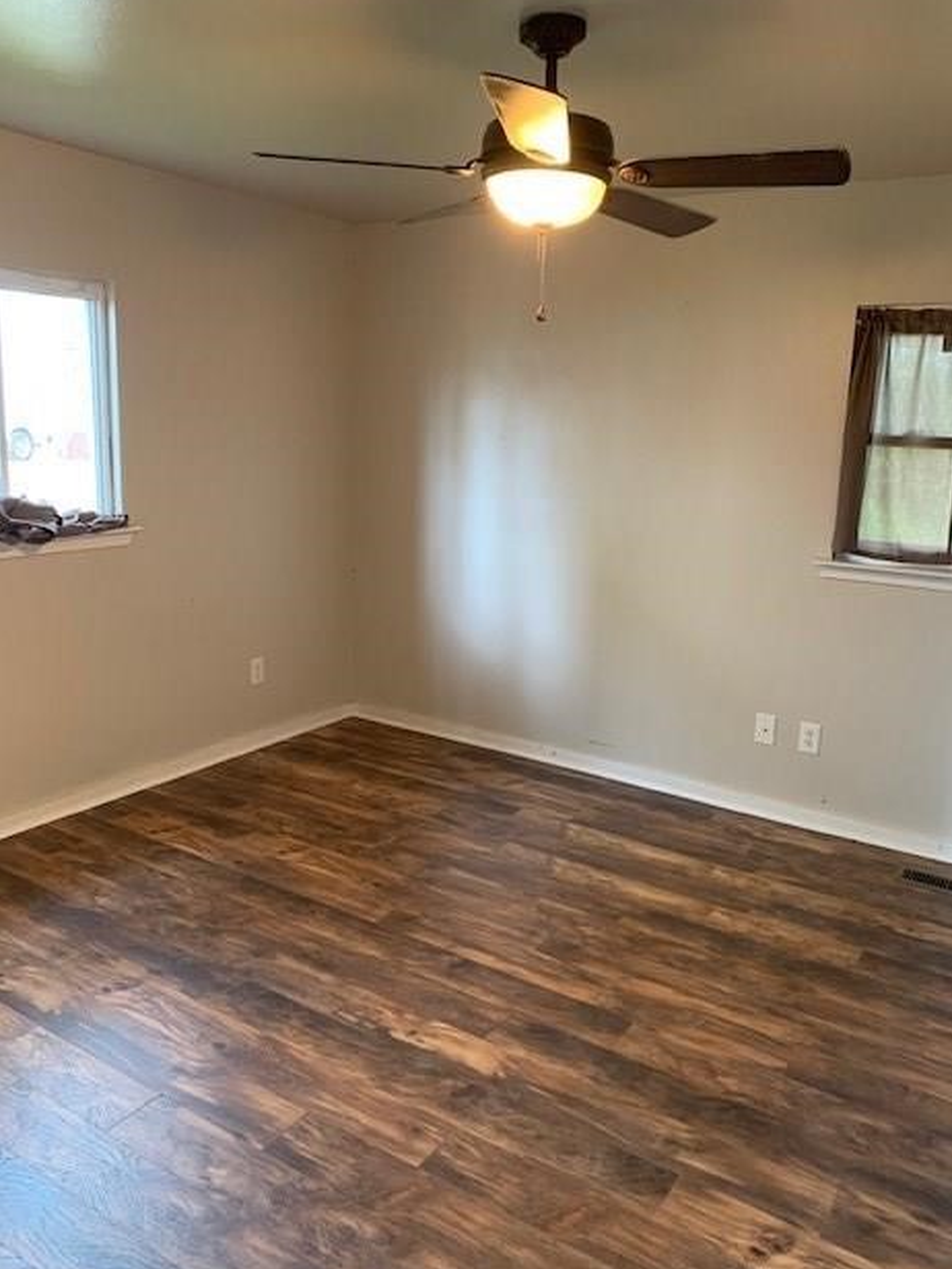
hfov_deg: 51.3
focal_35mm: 27
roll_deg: -0.5
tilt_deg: -8.8
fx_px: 990
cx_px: 490
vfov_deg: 65.3
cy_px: 630
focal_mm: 4.25
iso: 320
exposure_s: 1/40
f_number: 1.8
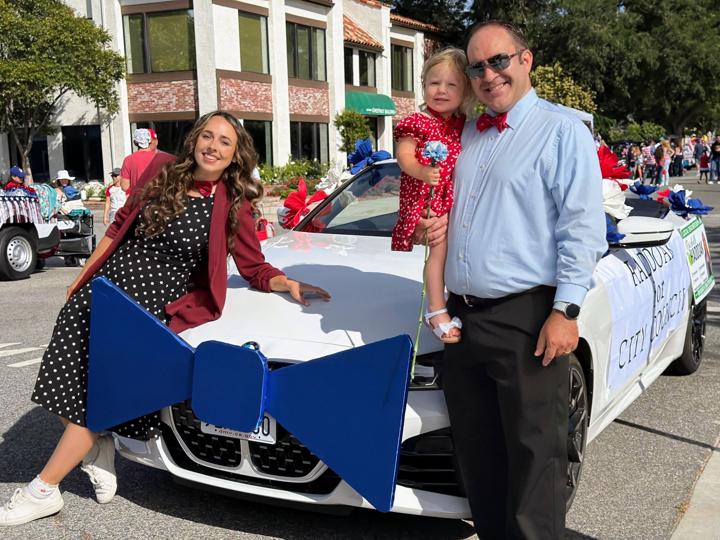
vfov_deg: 30.3
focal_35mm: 48
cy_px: 270
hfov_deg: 39.7
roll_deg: +1.3
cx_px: 360
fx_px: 998
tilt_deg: -7.6
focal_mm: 6.76
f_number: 1.78
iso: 320
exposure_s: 1/27778
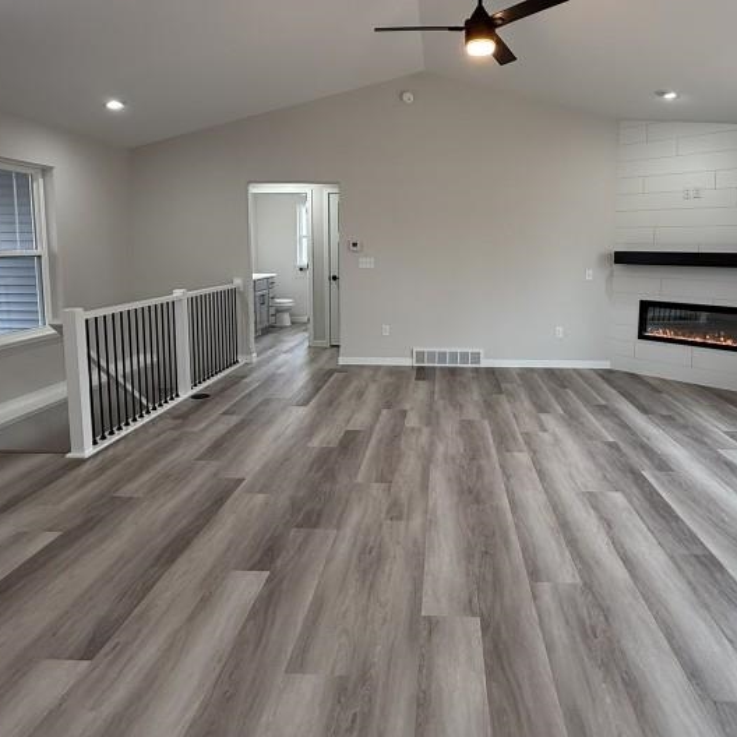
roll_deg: -0.4
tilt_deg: -6.0
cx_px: 426
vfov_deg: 64.7
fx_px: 578
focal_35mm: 24
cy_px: 313
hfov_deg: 64.7
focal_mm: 2.22
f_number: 2.2
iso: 160
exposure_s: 1/120
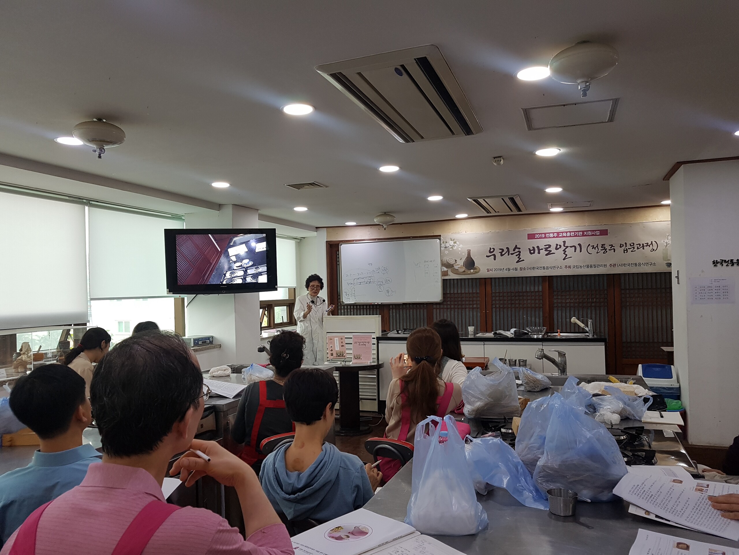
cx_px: 370
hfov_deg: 67.3
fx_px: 555
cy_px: 278
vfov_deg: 53.1
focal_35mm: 26
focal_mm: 4.2
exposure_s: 1/60
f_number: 1.7
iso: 100
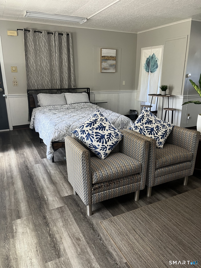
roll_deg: +0.3
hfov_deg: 53.1
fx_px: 201
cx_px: 100
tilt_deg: -16.2
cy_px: 134
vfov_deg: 67.3
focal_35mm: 26
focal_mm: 5.1
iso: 200
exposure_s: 1/60
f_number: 1.6
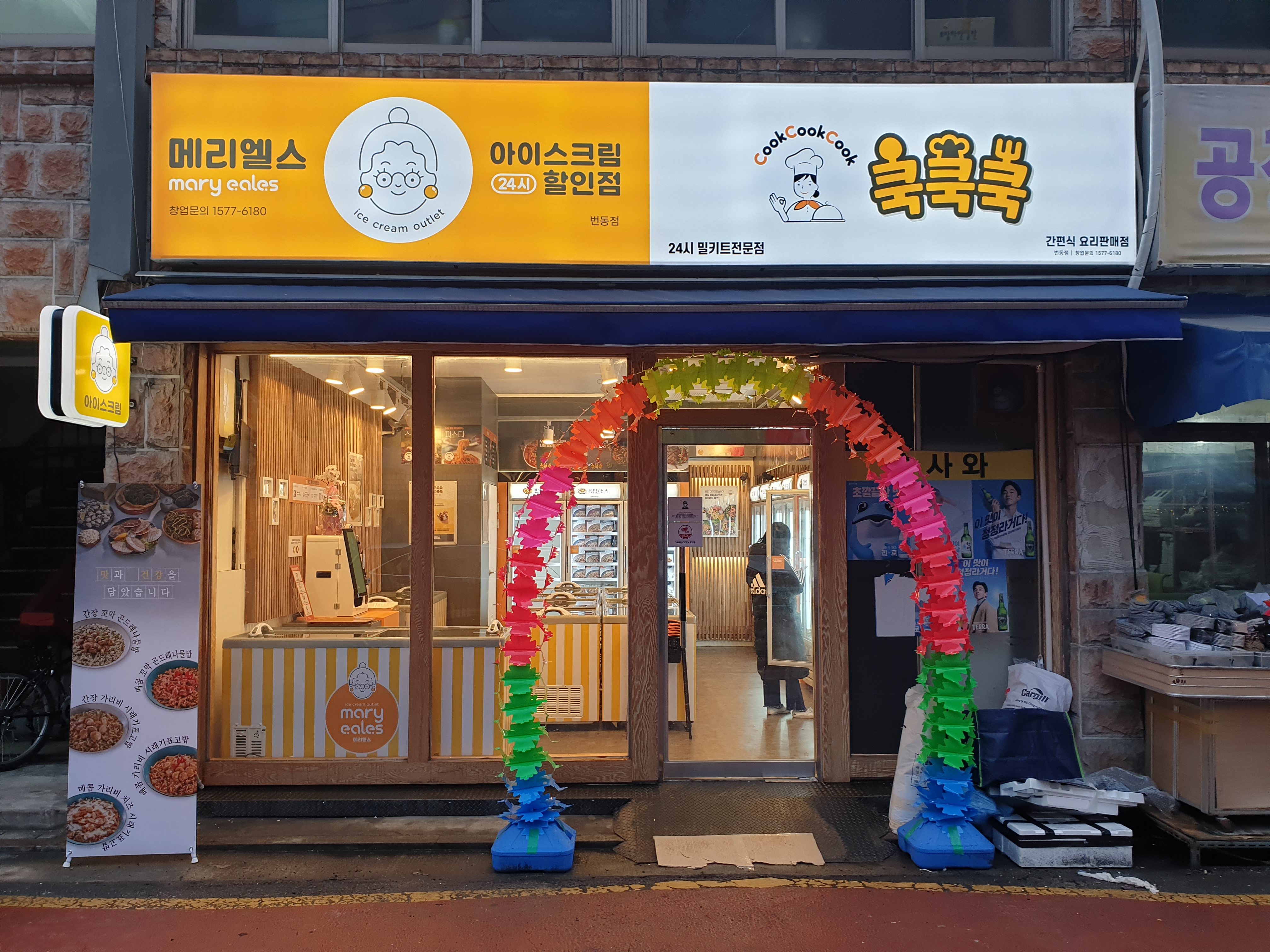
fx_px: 954
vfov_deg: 53.1
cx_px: 635
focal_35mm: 26
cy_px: 476
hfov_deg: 67.3
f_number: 2.4
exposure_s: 1/60
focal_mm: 4.3
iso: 50
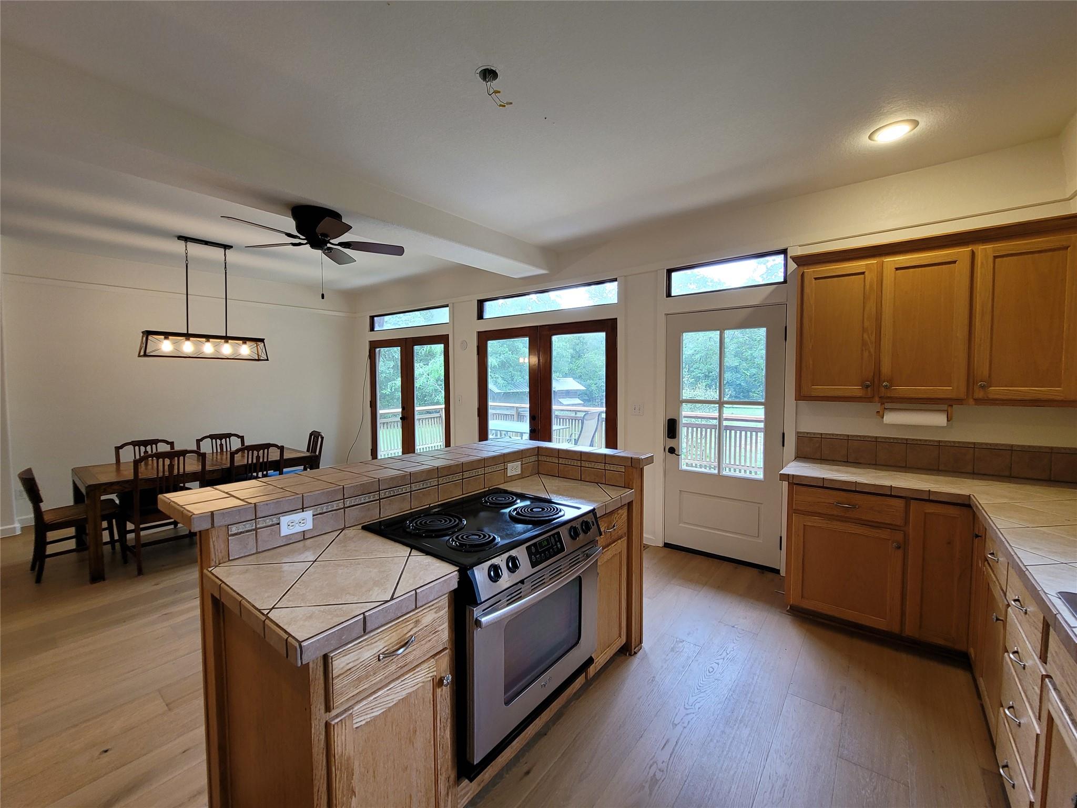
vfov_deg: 89.9
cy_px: 404
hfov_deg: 106.2
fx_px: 404
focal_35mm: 13
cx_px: 538
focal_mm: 2.2
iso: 125
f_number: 2.2
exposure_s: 1/60
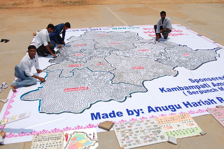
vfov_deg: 39.9
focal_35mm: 33
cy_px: 74
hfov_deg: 57.3
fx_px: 205
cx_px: 112
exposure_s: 1/500
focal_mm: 22
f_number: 11
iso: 200
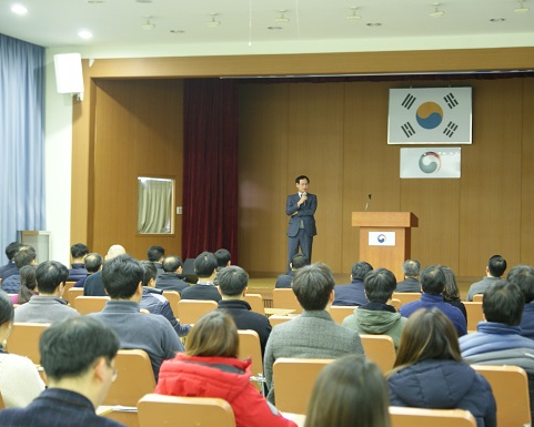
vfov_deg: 22.5
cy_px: 214
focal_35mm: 68
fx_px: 1075
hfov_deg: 27.9
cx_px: 302
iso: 400
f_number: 2.8
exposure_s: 1/10
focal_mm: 40
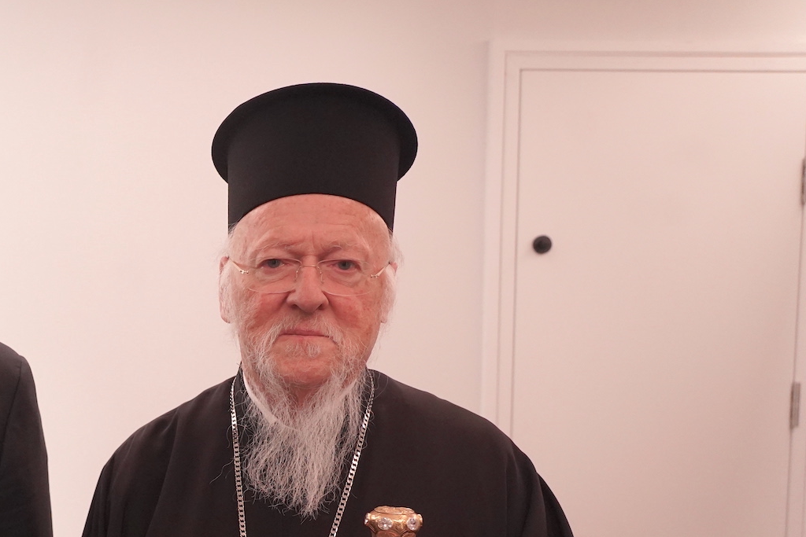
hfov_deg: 39.9
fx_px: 1008
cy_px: 463
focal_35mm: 45
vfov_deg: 28.9
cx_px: 58
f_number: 4
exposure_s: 1/160
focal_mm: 24
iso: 5000
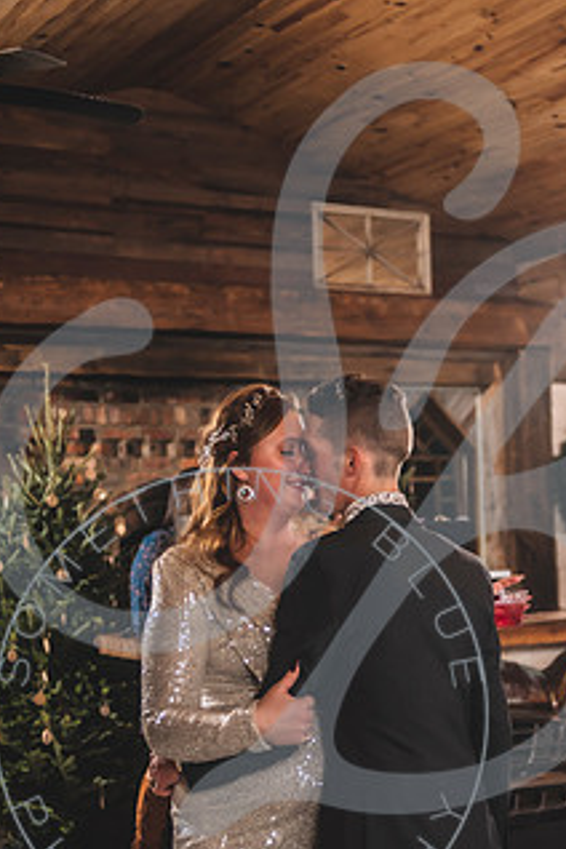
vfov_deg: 29.6
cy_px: 513
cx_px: 360
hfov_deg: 20.0
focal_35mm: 68
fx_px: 1604
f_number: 2.8
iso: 800
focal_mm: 48
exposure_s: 1/160
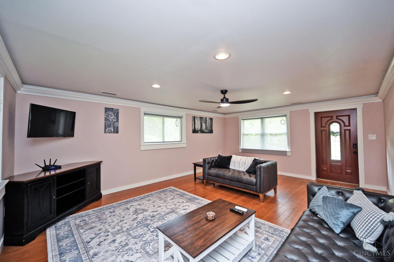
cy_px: 131
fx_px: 153
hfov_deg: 104.3
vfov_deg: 81.2
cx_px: 197
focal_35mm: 14
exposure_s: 1/60
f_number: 4
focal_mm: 14
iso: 1000
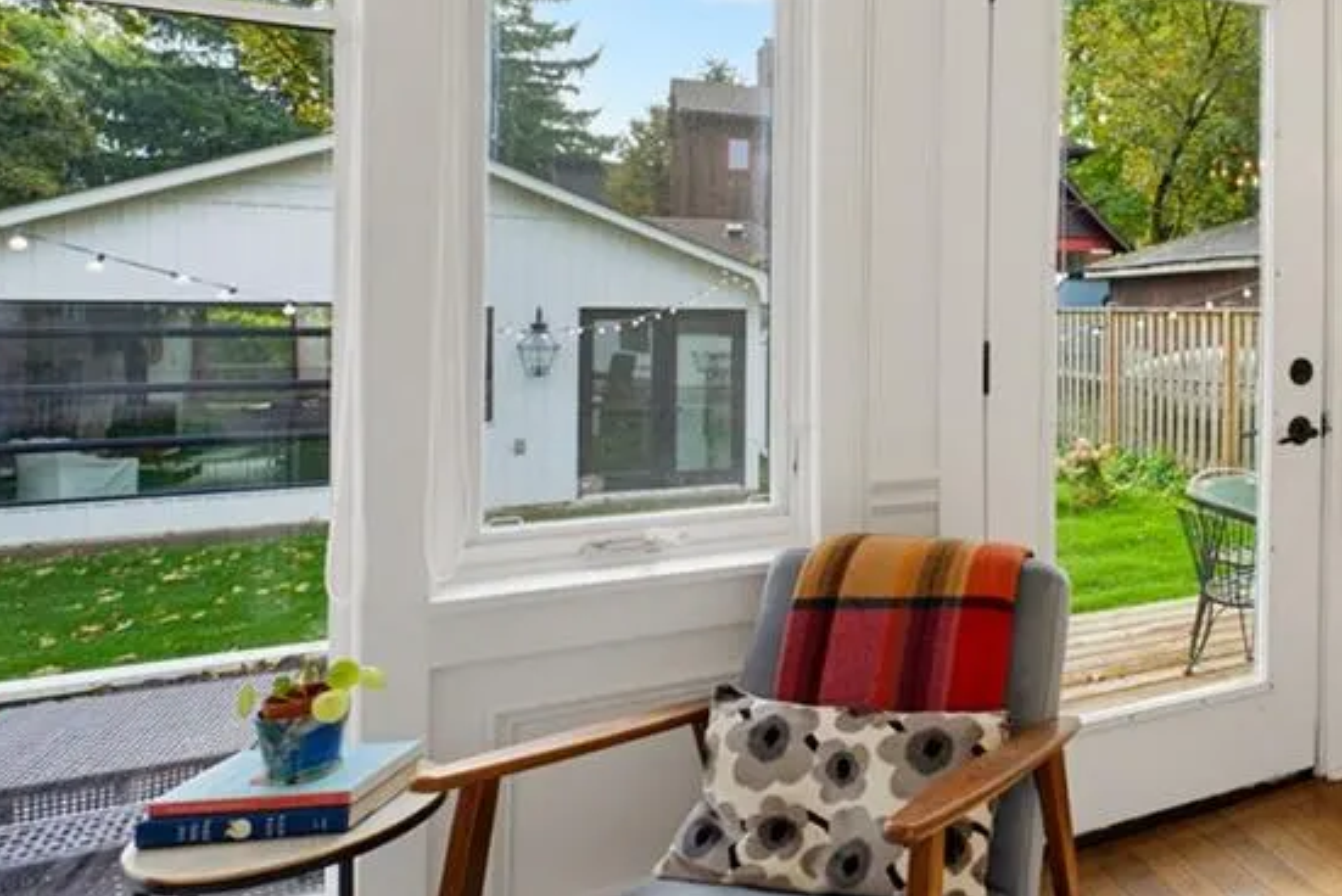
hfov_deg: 60.2
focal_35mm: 26
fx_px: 970
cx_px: 1176
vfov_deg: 49.0
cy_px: 317
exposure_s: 1/40
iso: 800
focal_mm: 14
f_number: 10
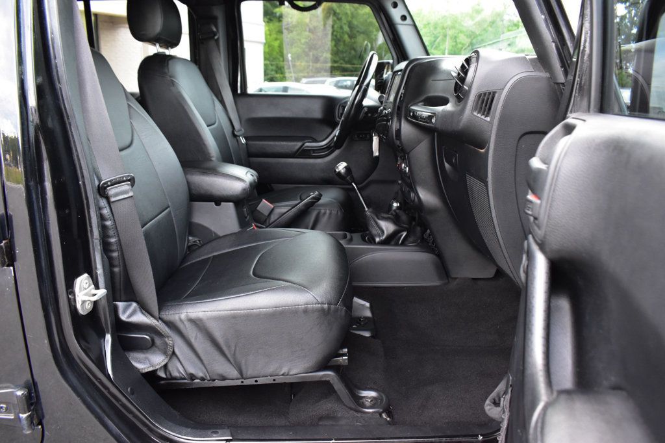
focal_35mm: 27
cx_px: 332
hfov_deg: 67.4
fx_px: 499
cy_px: 222
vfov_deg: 47.9
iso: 1600
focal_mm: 18
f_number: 6.3
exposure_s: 1/15
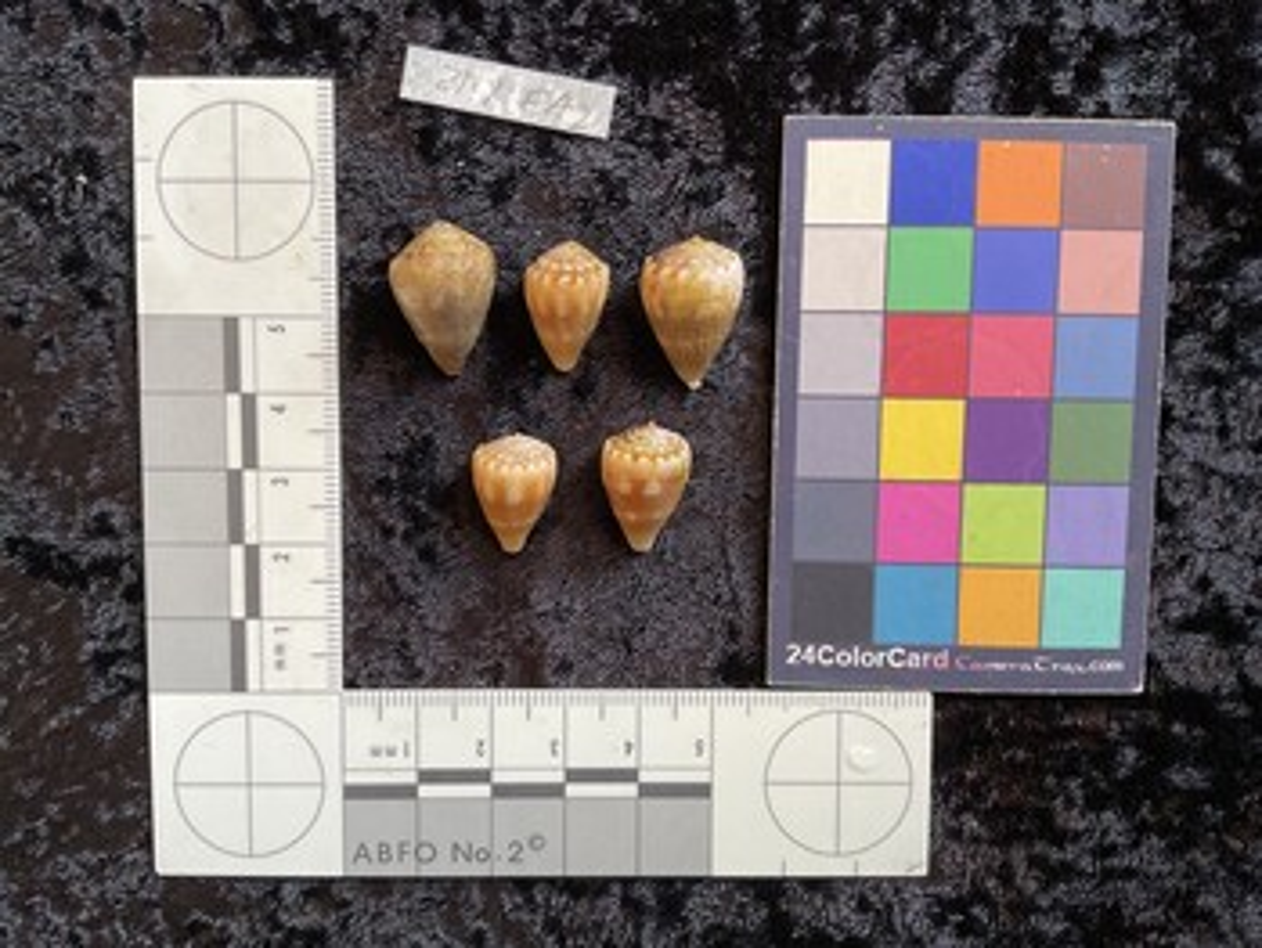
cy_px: 474
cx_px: 631
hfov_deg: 61.6
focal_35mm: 29
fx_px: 1058
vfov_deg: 48.3
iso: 40
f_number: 1.8
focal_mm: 3
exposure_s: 1/50
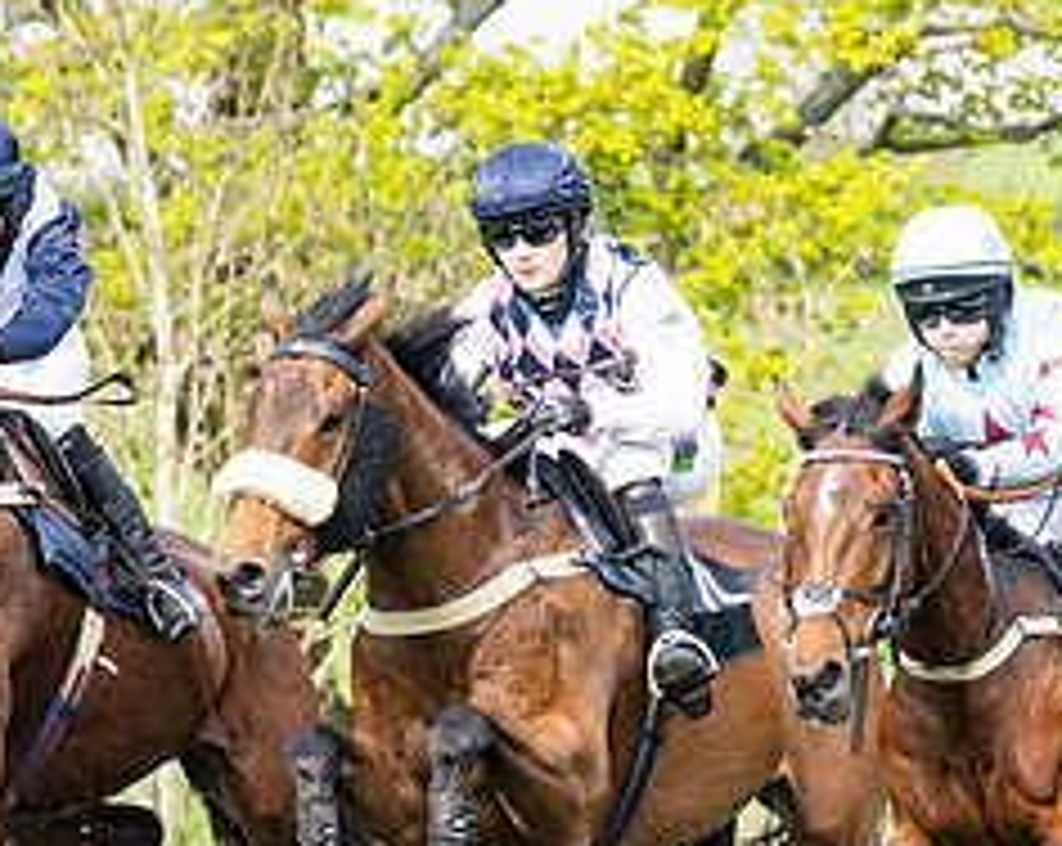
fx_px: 14466
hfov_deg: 4.2
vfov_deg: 3.3
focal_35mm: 461
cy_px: 695
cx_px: 701
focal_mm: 98
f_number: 4
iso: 400
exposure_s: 1/1600
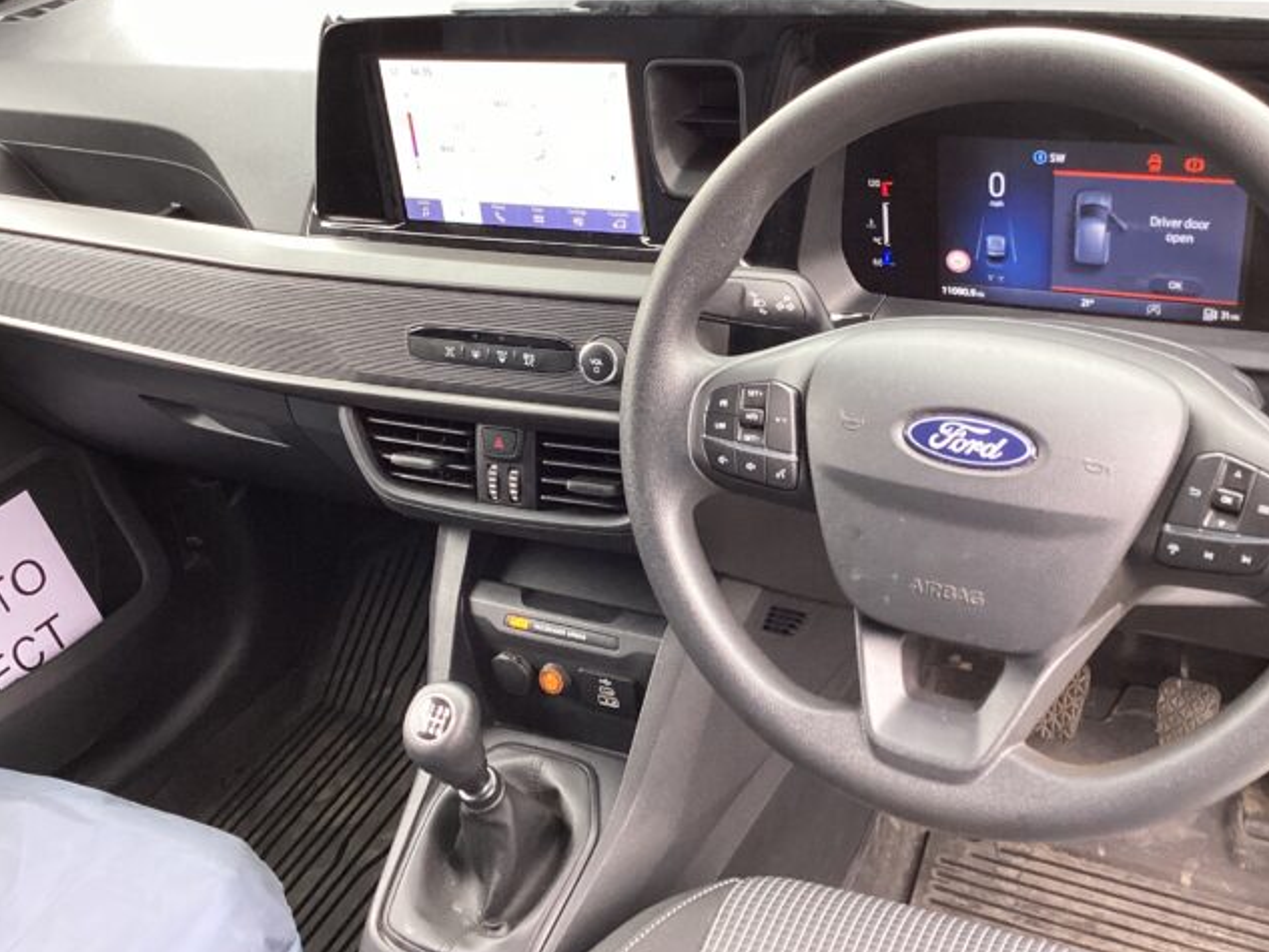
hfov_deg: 47.8
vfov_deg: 36.8
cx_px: 664
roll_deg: +9.7
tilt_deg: -34.1
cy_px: 446
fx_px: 1430
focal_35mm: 39
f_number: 2.4
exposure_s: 1/60
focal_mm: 3.3
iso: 64
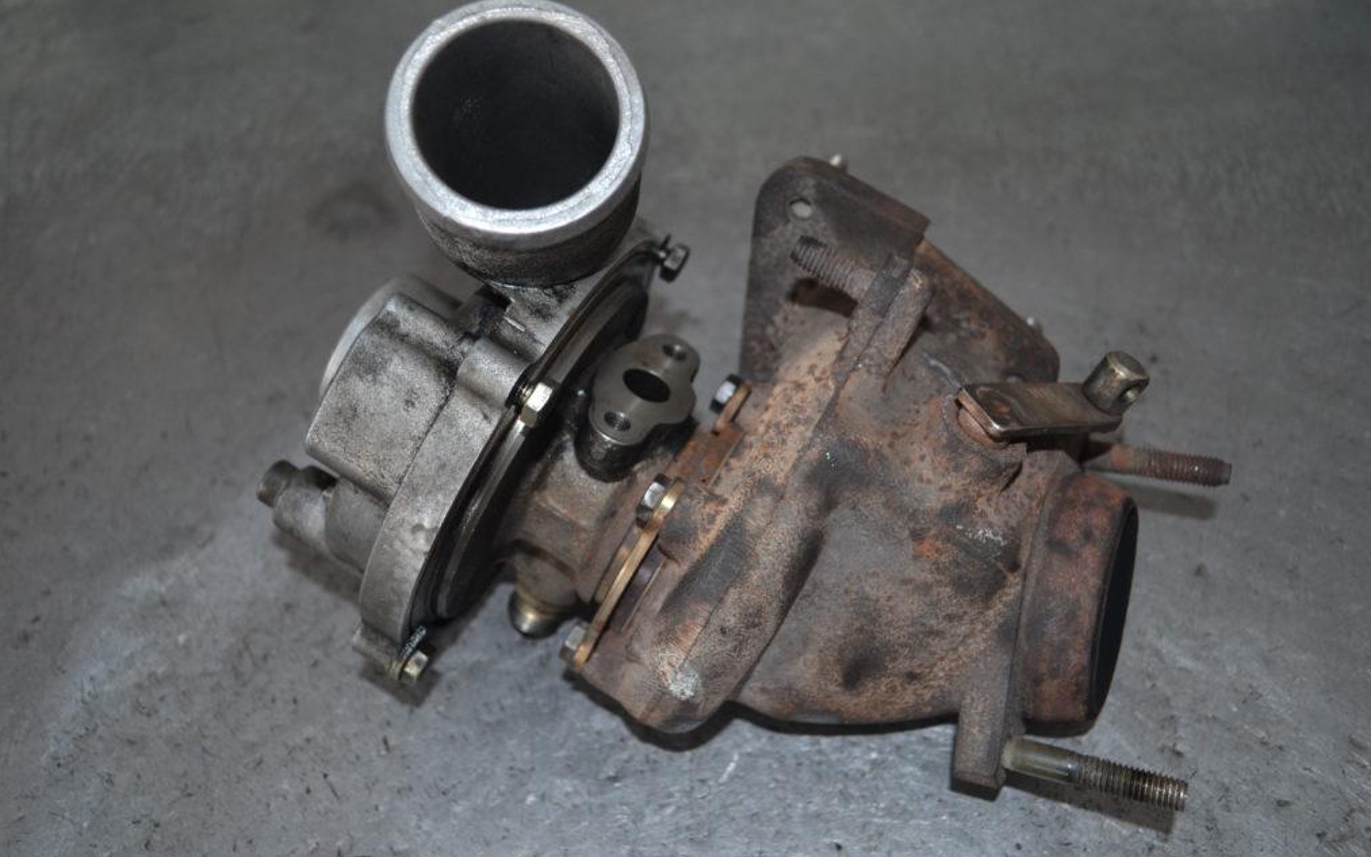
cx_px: 688
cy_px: 438
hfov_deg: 56.7
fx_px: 1270
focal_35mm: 34
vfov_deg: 37.3
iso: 320
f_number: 3.8
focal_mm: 22
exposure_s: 1/60
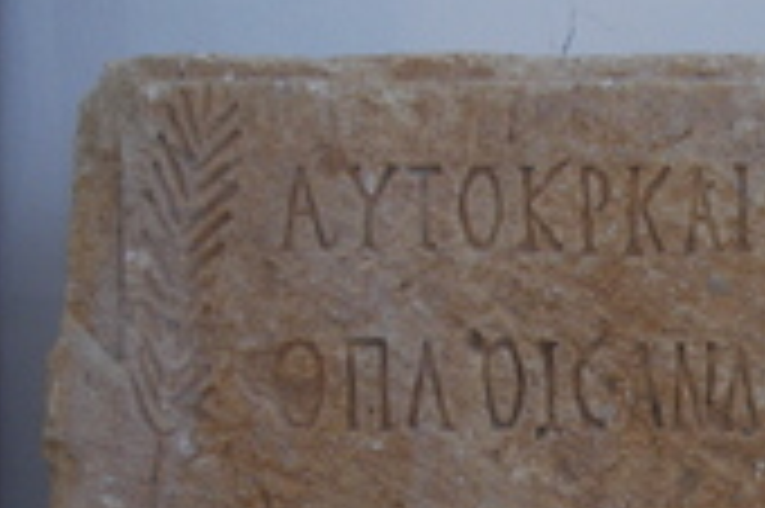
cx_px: 796
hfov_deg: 21.1
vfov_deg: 14.5
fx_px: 1974
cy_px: 504
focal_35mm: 93
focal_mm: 24
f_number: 4
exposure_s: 1/30
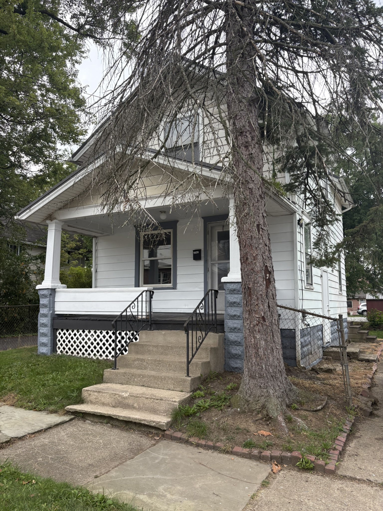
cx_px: 192
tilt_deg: +6.7
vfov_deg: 67.3
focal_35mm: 26
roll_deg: +0.5
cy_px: 256
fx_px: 384
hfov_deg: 53.1
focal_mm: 5.96
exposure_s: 1/945
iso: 64
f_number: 1.6
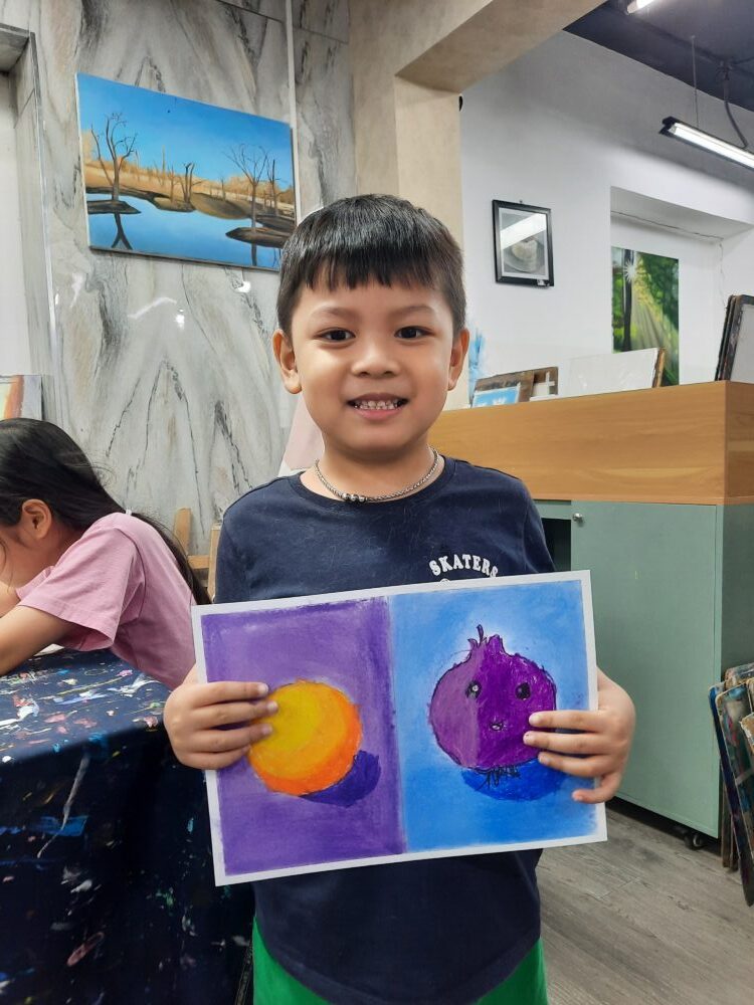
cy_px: 502
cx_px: 377
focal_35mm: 25
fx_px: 726
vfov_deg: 69.4
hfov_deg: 54.9
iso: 125
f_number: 2
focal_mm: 4.6
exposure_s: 1/50
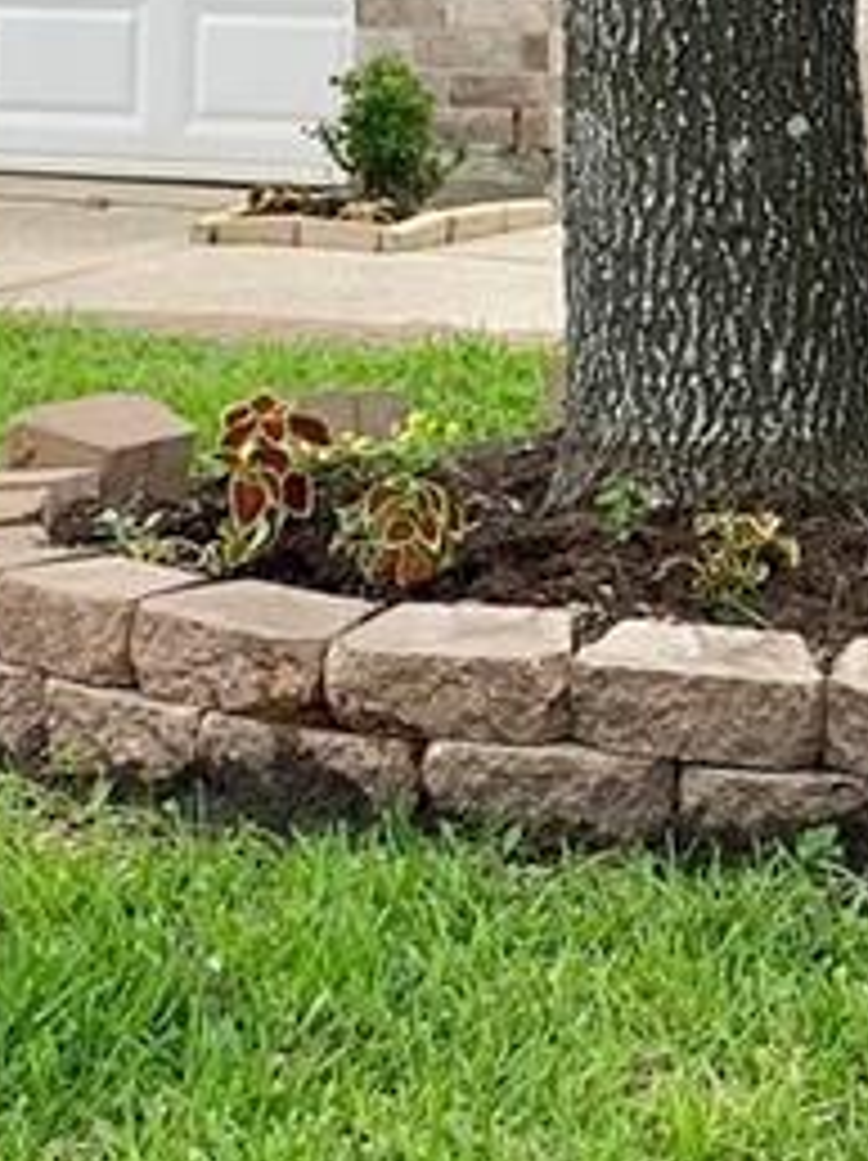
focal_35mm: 155
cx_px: 940
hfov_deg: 9.5
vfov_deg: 12.4
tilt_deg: +2.4
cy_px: -320
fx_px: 5191
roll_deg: -0.6
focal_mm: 4.25
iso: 32
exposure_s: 1/757
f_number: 1.8
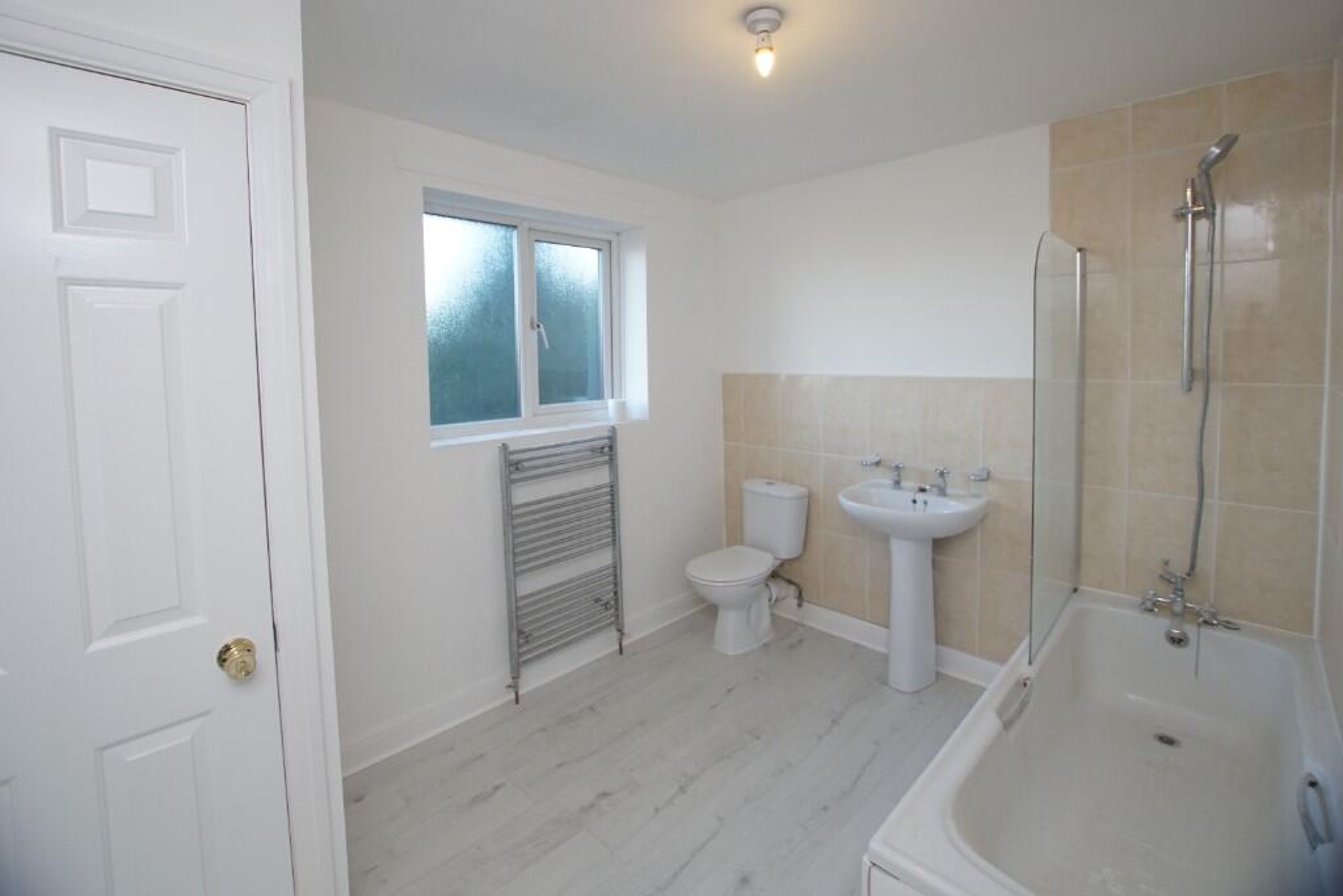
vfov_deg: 77.3
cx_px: 672
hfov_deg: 100.4
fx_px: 560
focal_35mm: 15
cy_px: 448
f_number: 4
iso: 1000
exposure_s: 1/160
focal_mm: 10
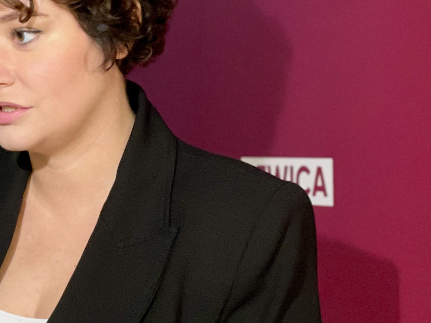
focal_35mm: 139
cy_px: 128
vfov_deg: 10.7
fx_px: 1730
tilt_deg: -7.0
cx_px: -58
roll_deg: +1.6
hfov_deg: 13.9
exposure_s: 1/35
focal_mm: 6
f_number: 2
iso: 200
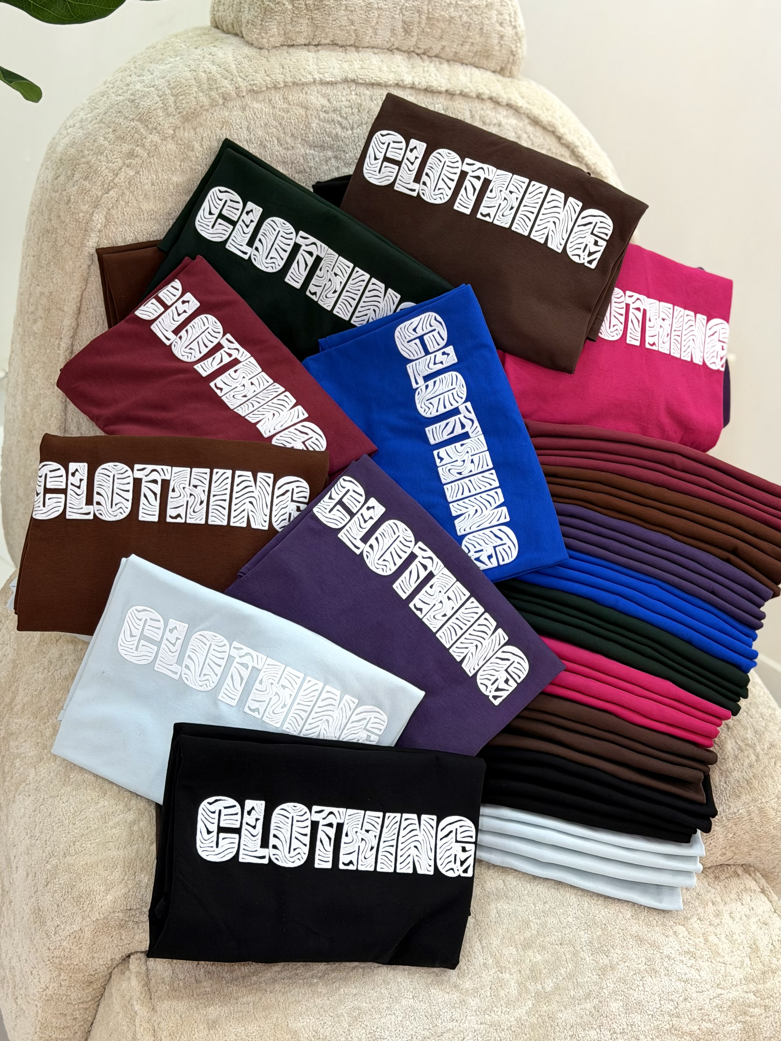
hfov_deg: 30.3
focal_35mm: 48
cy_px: 520
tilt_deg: -37.1
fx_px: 1444
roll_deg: -19.9
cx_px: 390
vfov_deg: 39.7
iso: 50
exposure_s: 1/50
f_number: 1.78
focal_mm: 6.76
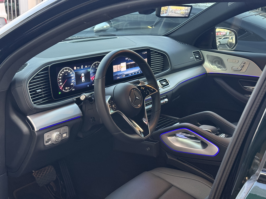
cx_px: 133
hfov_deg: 39.7
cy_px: 100
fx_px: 369
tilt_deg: -16.6
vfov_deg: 30.3
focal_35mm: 48
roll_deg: -2.6
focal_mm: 6.76
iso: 250
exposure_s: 1/40
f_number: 1.78
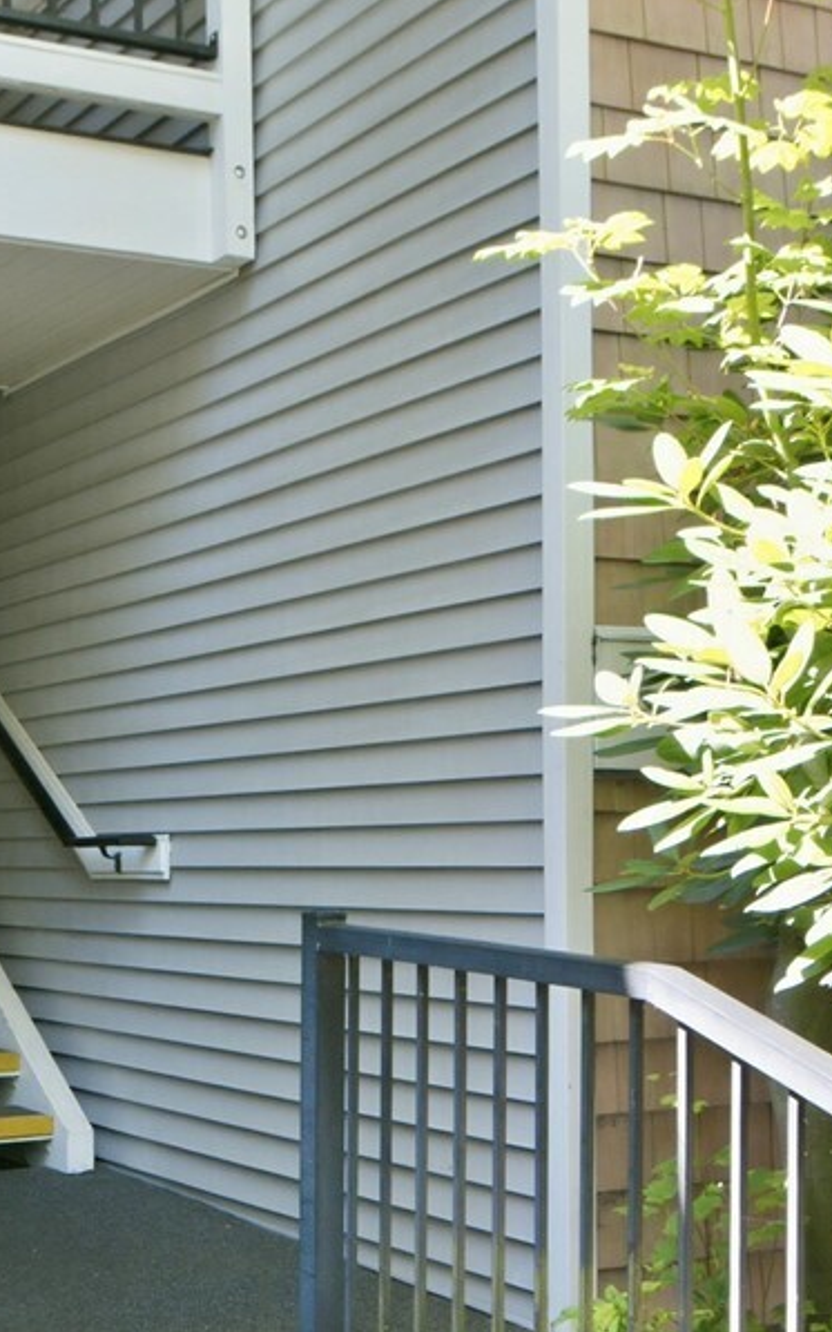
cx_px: 188
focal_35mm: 55
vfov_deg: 36.9
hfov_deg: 23.3
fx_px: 1996
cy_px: 708
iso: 400
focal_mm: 19
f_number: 9
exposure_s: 1/8
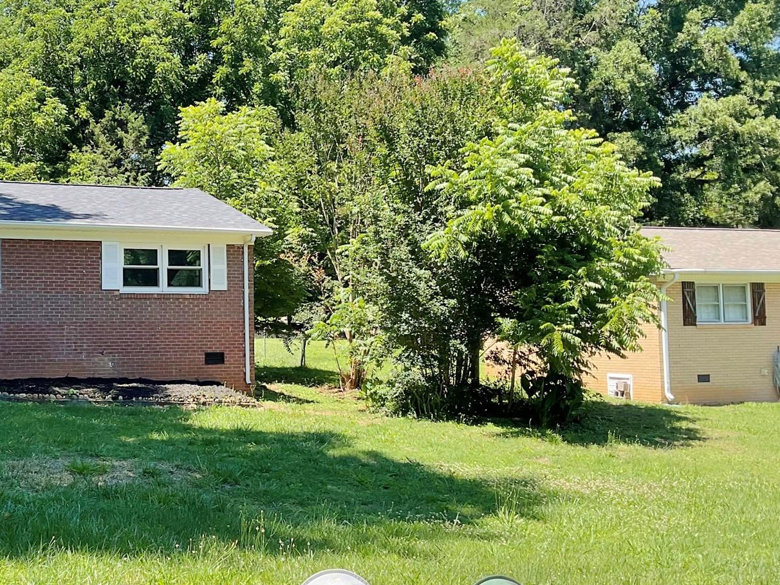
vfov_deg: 29.7
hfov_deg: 38.1
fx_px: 1104
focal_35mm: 49
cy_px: 259
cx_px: 209
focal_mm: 3
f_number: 1.8
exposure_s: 1/650
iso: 16
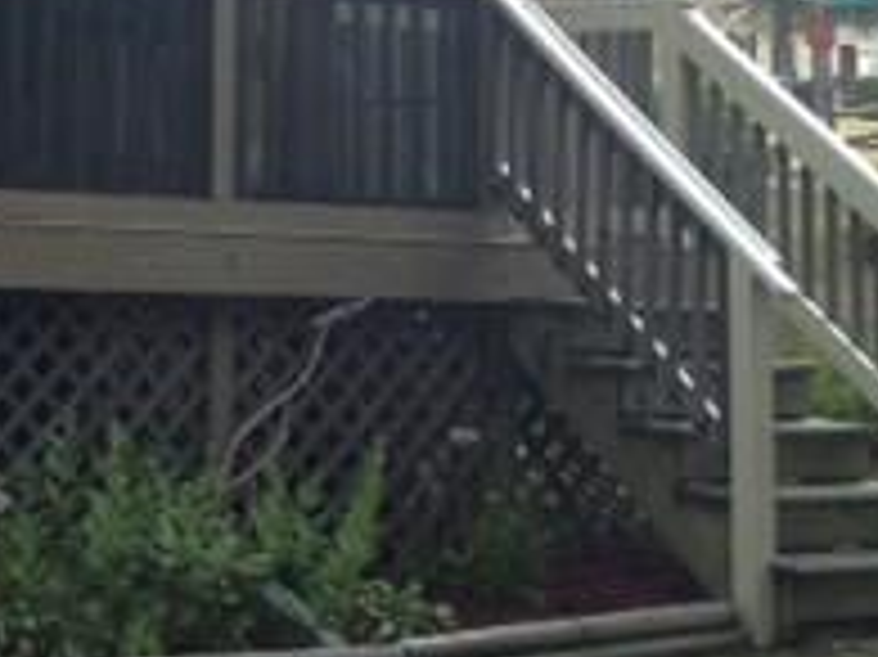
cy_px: -207
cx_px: -248
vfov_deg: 12.5
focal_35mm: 115
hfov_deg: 16.3
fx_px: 2915
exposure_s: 1/196
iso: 50
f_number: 2.4
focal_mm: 4.28
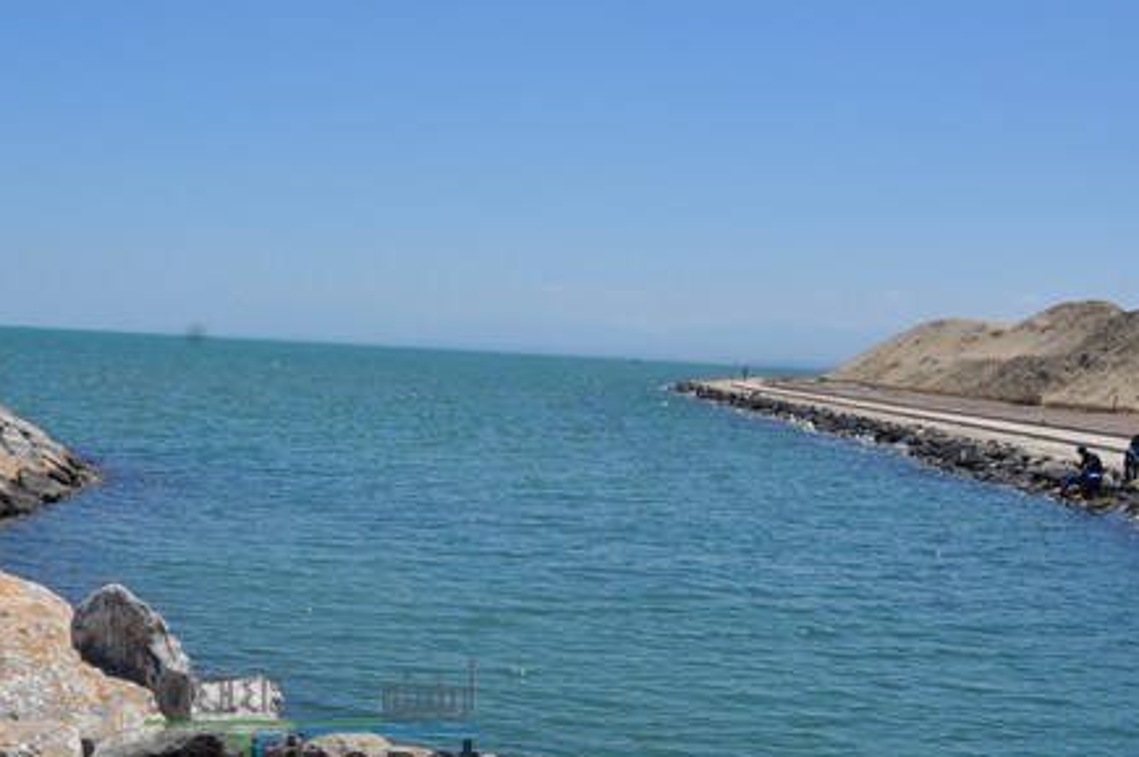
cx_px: 312
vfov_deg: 25.4
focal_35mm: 53
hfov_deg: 36.8
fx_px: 1675
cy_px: 323
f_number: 11
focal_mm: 24
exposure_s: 1/500
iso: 200
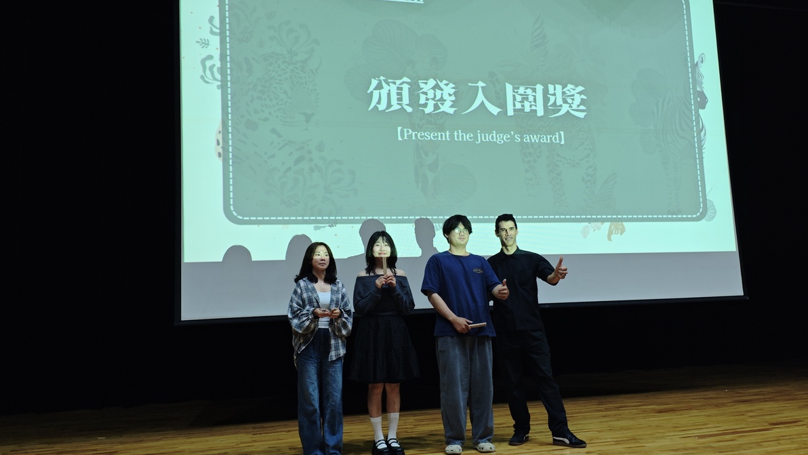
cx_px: 404
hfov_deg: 58.0
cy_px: 191
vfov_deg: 34.6
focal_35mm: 34
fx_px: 729
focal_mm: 4.94
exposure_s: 1/24
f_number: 1.59
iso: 400
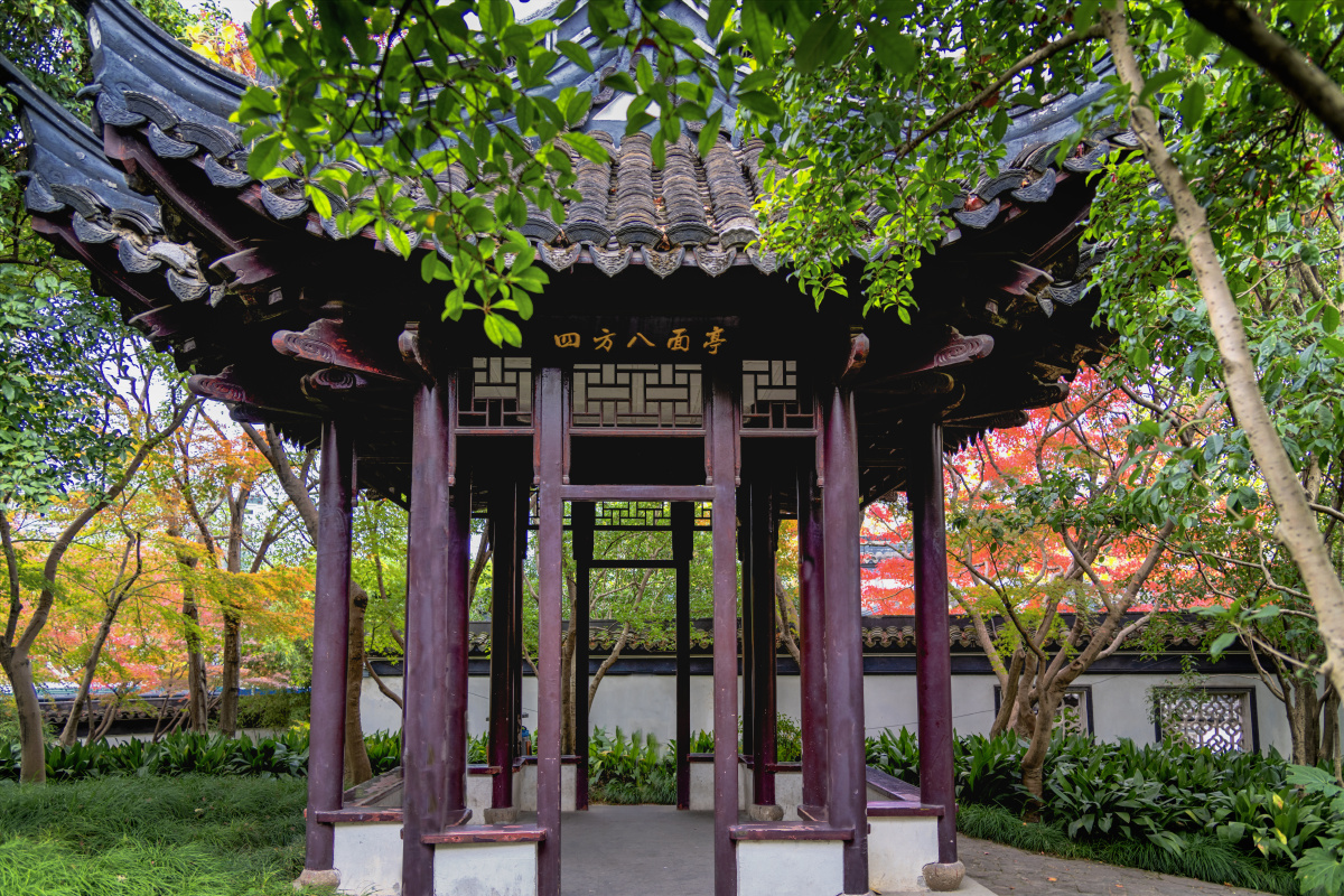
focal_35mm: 24
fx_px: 896
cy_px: 448
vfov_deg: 53.1
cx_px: 672
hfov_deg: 73.7
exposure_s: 1/20
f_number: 4
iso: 100
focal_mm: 24
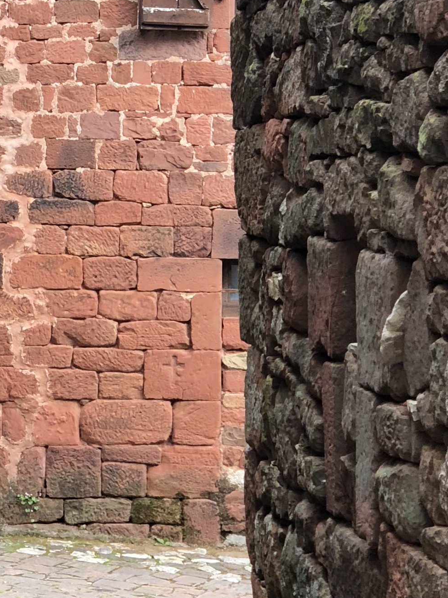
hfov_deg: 9.2
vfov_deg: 12.5
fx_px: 2726
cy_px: 131
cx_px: -142
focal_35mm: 158
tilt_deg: +4.0
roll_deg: +0.9
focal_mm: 6
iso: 16
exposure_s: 1/60
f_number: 2.4
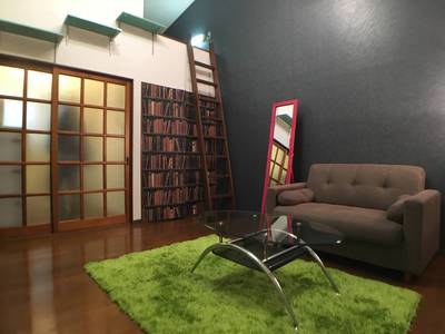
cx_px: 222
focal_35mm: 29
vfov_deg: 48.2
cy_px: 167
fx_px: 373
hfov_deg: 61.7
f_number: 2.2
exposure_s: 1/15
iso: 250
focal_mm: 4.15
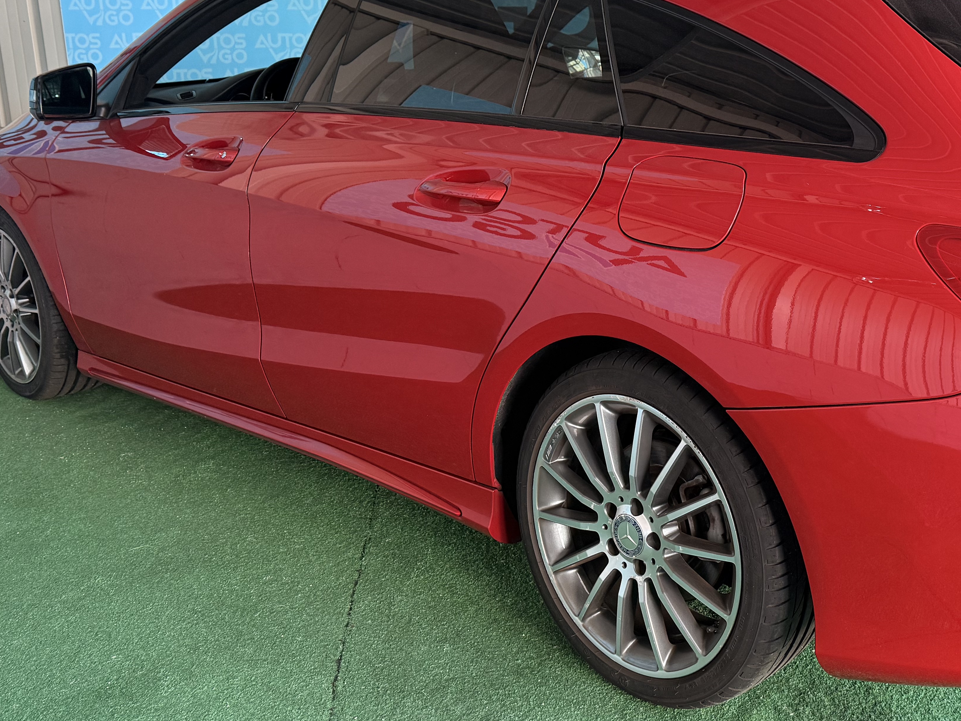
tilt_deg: -12.8
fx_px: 1166
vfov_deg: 34.2
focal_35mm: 42
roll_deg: +2.1
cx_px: 693
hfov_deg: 43.7
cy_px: 290
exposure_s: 1/125
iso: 200
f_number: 1.78
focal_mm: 6.76
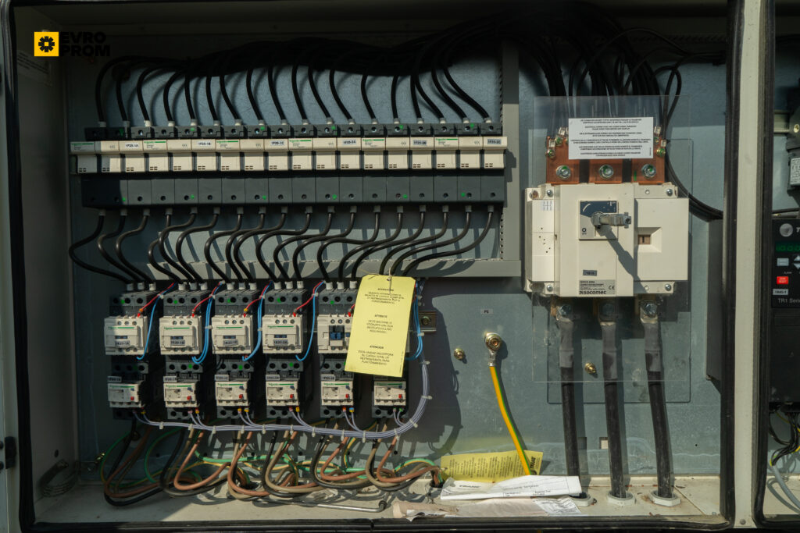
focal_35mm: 27
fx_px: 600
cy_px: 266
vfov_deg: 47.9
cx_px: 400
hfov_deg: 67.4
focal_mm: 27
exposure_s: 1/320
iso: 250
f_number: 11
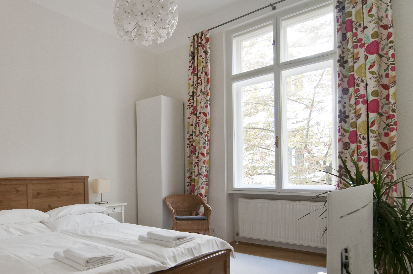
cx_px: 119
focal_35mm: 24
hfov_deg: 70.9
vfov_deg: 53.0
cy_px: 171
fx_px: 272
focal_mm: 11
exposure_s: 1/50
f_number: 5
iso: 800
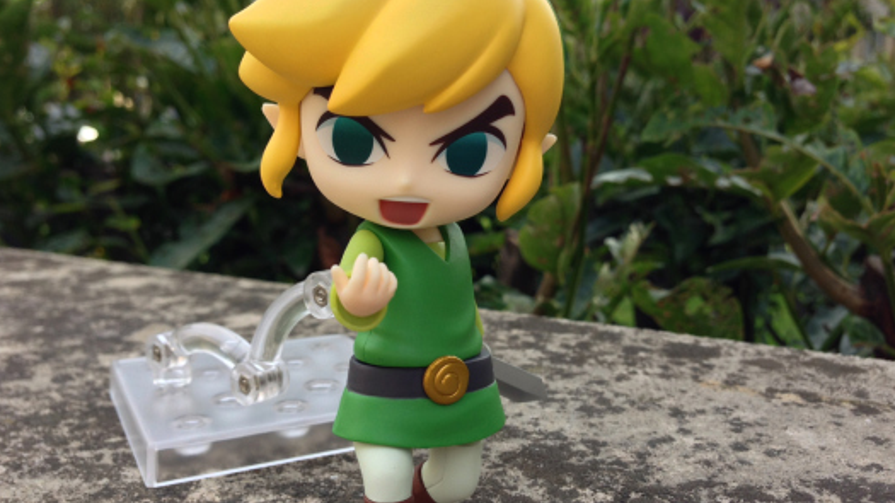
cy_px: 234
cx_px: 450
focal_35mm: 37
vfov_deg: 32.0
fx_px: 878
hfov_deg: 54.0
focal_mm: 4.12
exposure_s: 1/256
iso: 50
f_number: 2.4
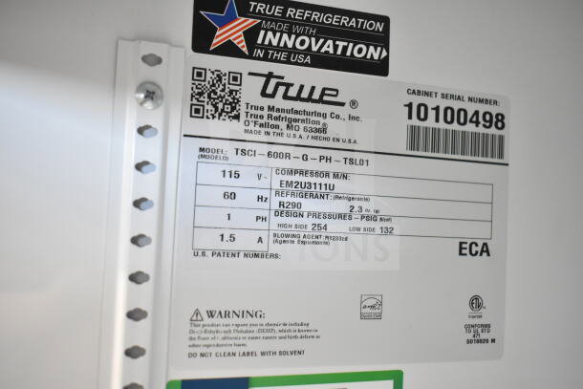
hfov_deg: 47.9
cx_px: 292
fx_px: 656
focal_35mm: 40
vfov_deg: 33.0
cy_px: 194
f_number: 4
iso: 2500
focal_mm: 27
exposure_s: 1/40
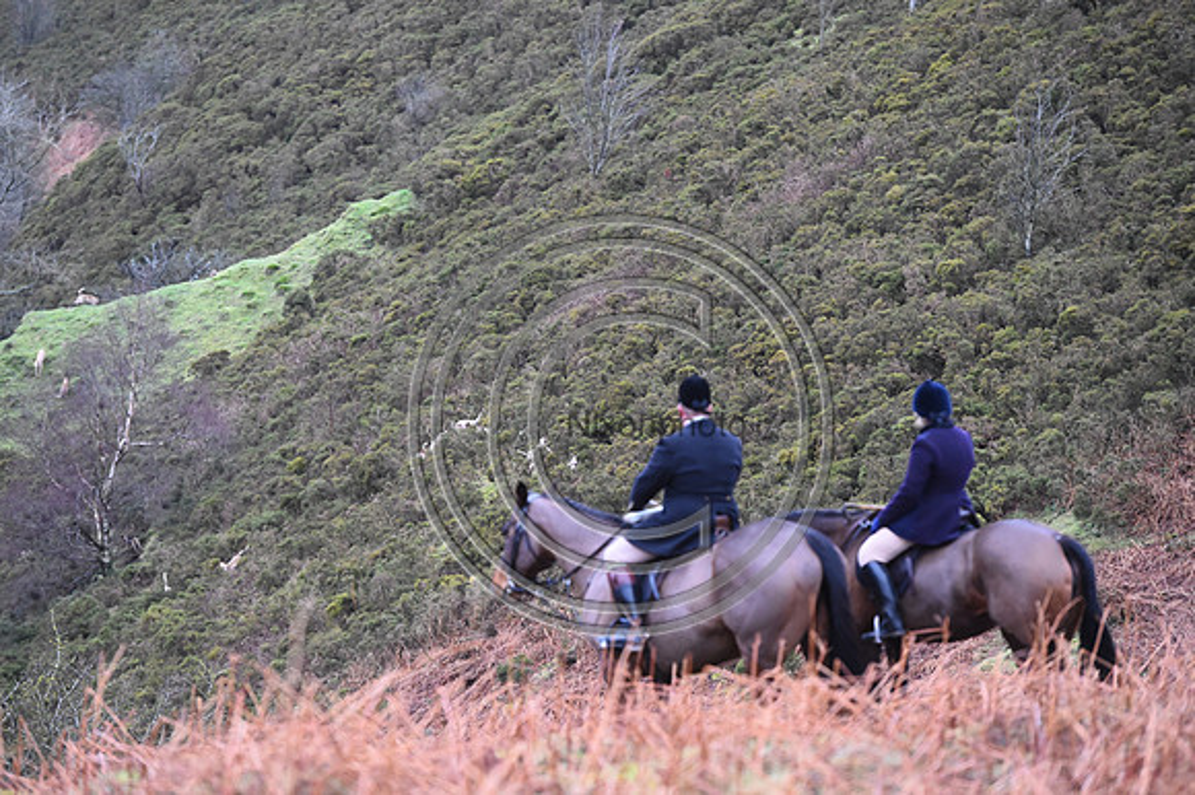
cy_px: 398
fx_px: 5805
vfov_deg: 7.8
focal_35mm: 175
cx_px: 598
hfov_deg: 11.8
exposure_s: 1/800
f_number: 4.5
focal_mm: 175
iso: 3200
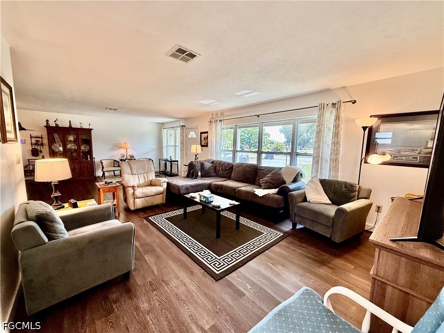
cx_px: 222
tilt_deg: -6.0
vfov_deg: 85.7
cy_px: 166
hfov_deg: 102.1
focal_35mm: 14
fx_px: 180
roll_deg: -0.8
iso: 125
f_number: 2.2
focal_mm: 2.22
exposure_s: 1/120
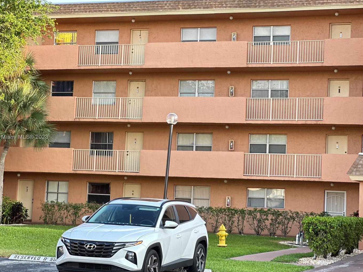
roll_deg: -3.0
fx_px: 944
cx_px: 176
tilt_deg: +4.6
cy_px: 137
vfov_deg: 16.4
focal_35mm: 90
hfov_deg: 21.8
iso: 80
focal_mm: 9
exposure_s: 1/121
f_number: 2.8
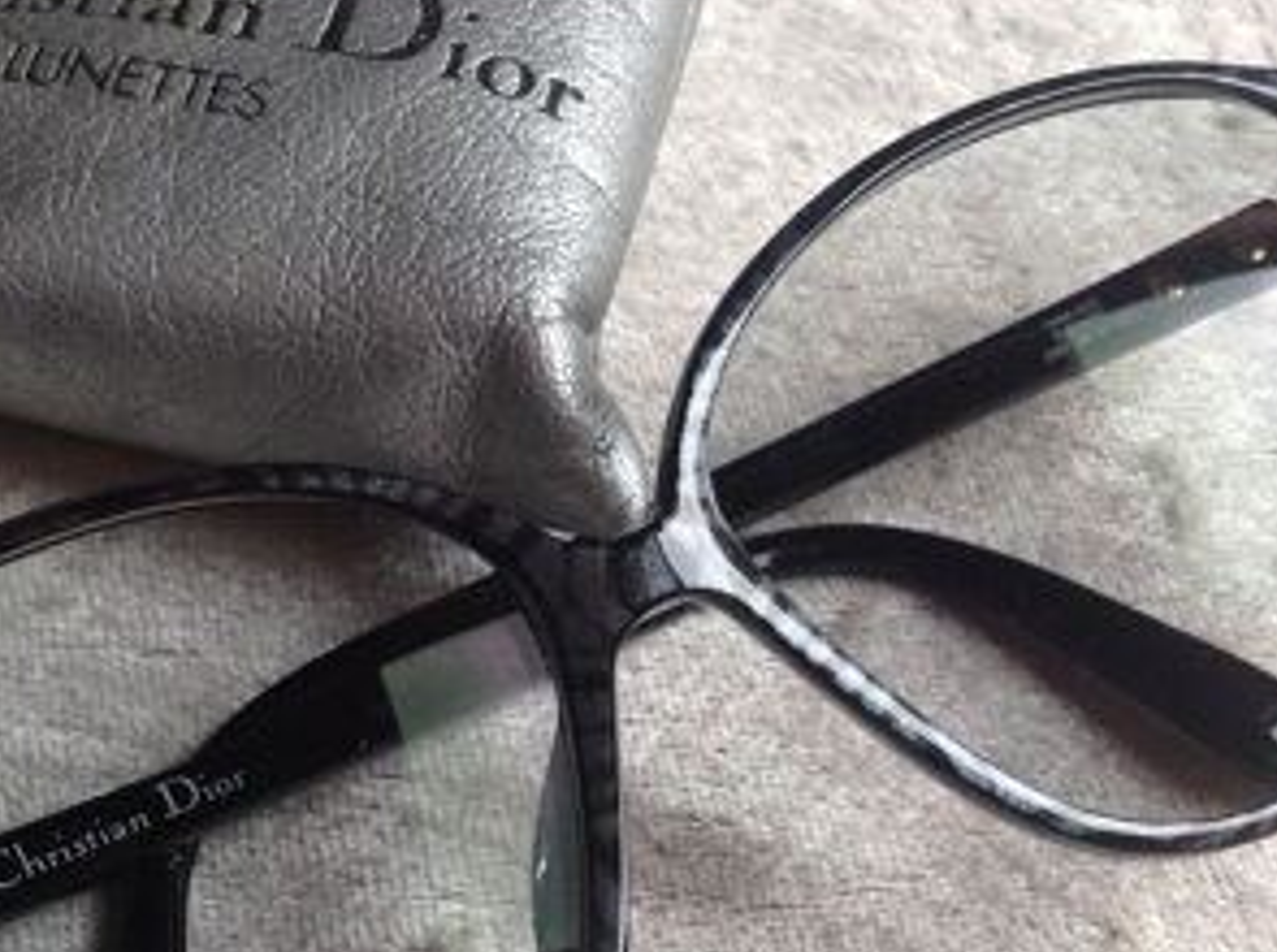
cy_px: 720
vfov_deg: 25.3
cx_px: 515
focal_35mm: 57
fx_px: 2098
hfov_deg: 33.7
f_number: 2.4
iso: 80
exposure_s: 1/120
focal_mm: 4.28
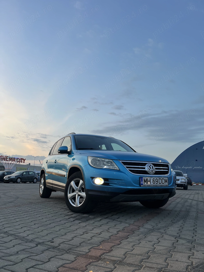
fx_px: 204
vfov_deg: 67.3
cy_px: 136
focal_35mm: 26
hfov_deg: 53.0
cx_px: 102
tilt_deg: +11.3
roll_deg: -0.5
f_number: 1.6
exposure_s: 1/122
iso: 40
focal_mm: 5.1
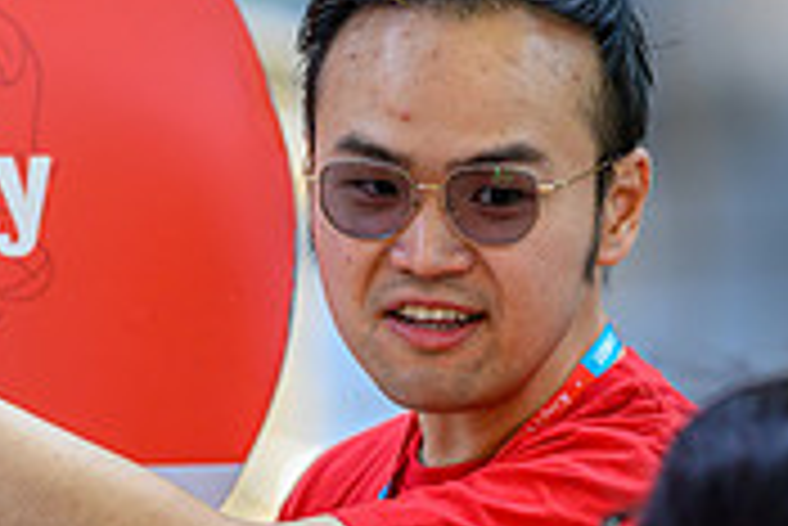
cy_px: 524
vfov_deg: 4.9
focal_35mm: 282
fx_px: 6178
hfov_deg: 7.3
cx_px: -14
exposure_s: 1/1250
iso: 500
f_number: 1.8
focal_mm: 85
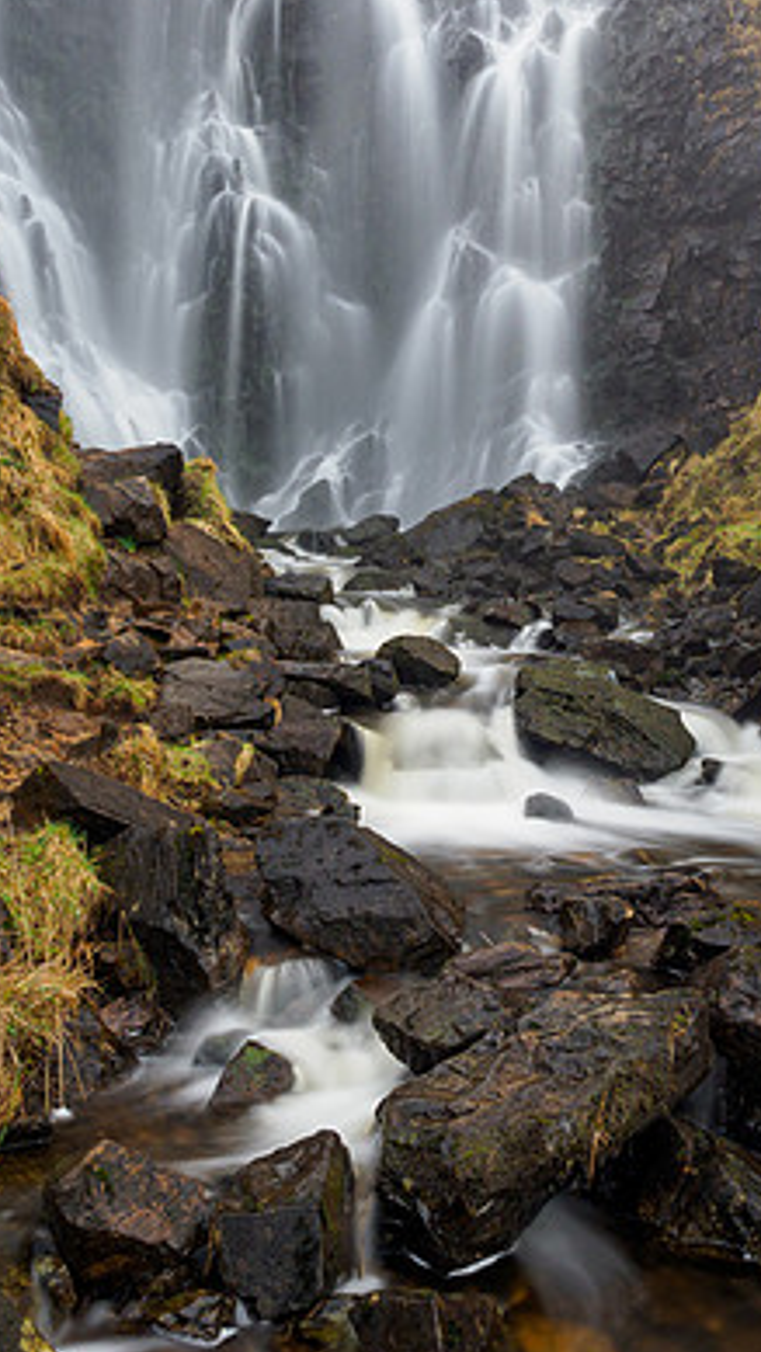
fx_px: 1398
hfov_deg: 29.8
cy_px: 652
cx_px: 594
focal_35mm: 39
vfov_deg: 51.6
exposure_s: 5
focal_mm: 12
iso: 200
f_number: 7.1
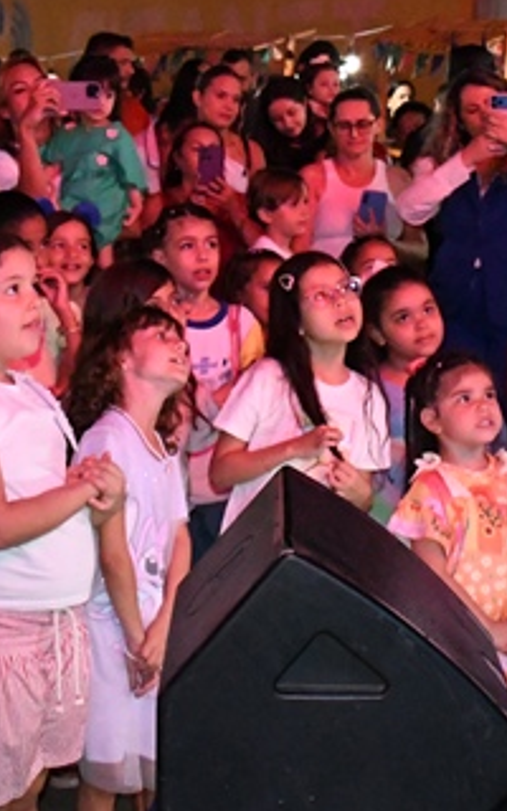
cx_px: 360
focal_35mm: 88
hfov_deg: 14.8
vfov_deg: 23.0
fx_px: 1945
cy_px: 85
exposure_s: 1/250
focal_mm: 18
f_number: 5
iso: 8000
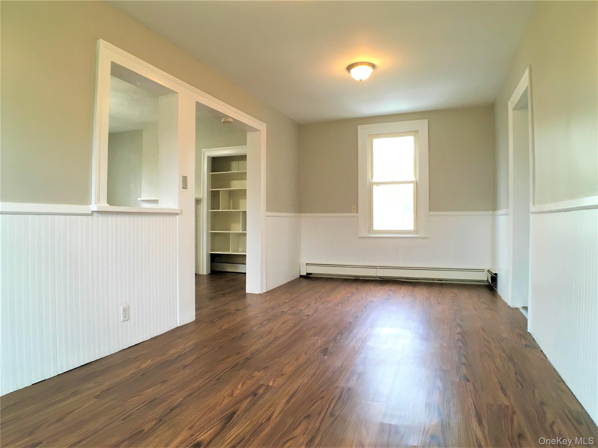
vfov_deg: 48.2
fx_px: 501
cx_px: 299
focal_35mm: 29
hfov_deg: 61.7
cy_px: 224
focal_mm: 4.15
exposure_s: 1/30
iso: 50
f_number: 2.2
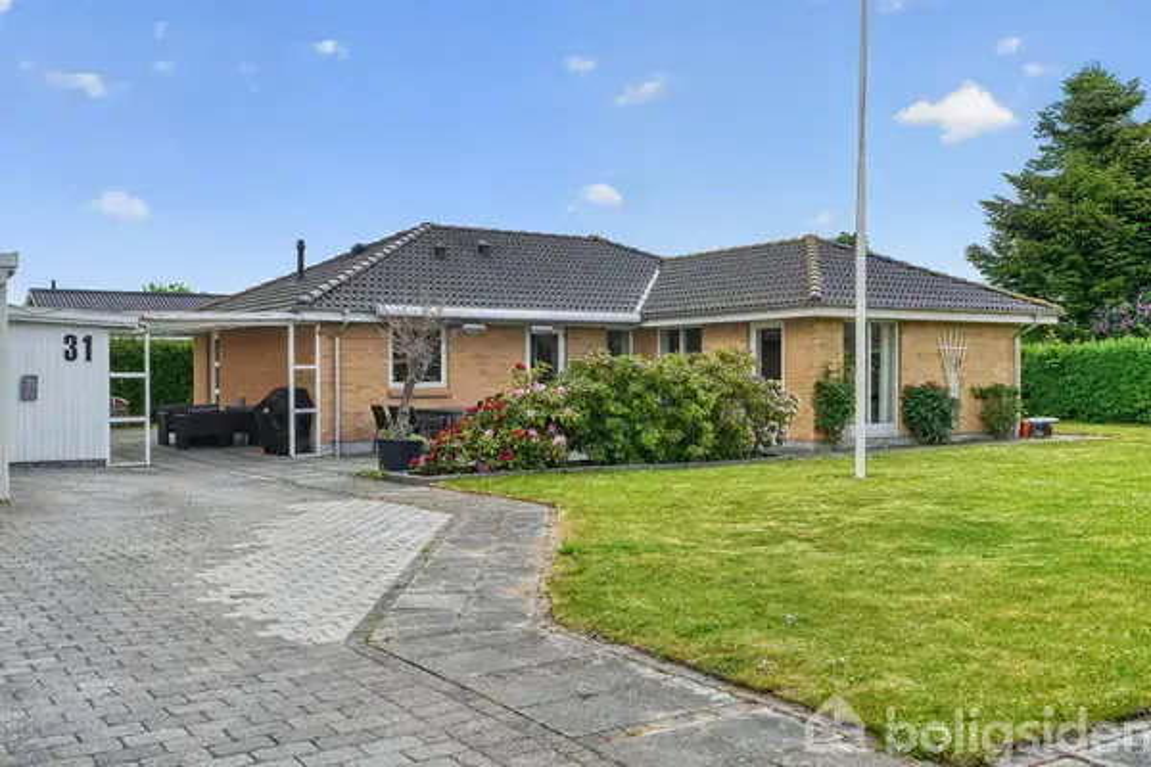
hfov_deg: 54.4
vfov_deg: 37.9
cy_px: 384
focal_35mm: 35
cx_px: 576
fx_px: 1119
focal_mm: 35
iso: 400
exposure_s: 1/125
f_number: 8
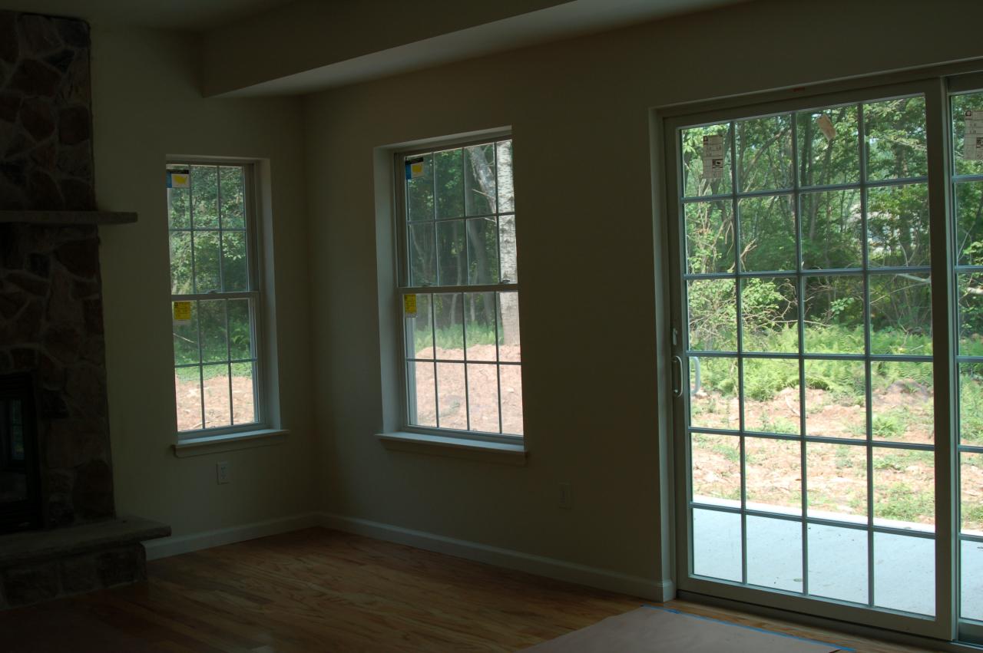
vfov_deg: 31.8
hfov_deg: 46.4
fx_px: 1146
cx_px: 492
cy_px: 326
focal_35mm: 42
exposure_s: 1/125
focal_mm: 28
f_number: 5.6
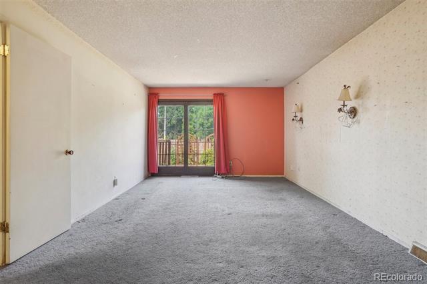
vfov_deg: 67.3
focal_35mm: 18
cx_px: 214
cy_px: 142
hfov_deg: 90.0
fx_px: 213
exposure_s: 1/20
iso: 400
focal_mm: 12
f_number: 8
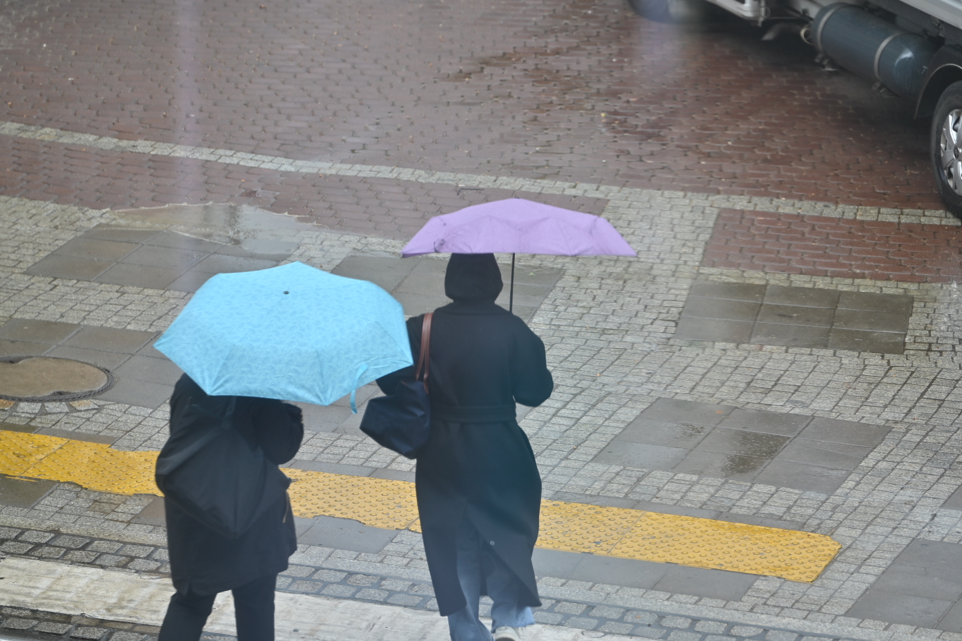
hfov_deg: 12.5
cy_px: 320
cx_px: 481
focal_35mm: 165
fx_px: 4409
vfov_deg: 8.3
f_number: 4.5
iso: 100
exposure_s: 1/100
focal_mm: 165
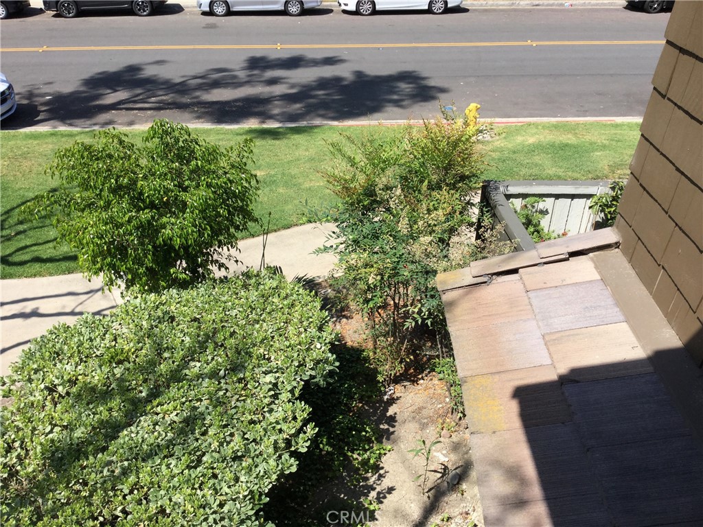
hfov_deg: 58.4
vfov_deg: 45.4
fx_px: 630
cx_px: 352
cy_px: 264
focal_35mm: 31
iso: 25
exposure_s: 1/981
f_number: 2.4
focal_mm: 3.3
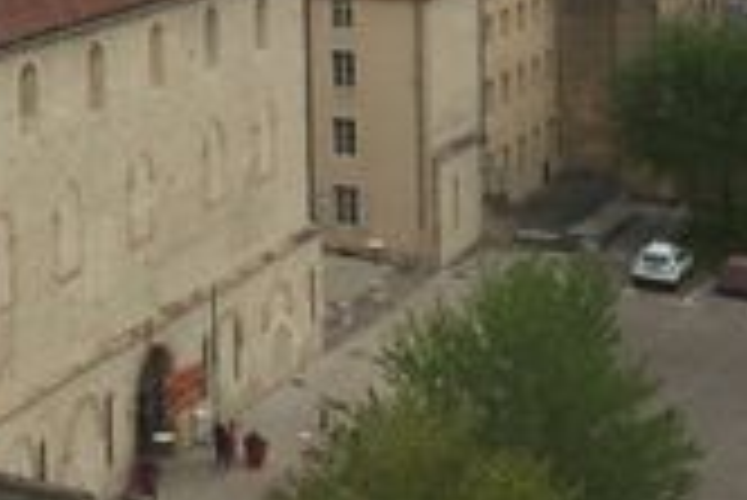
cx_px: -297
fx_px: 2264
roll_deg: +0.2
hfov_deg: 17.3
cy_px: -126
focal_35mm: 109
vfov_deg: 12.3
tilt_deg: -2.3
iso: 32
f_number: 2.2
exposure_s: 1/1014
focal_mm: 4.15
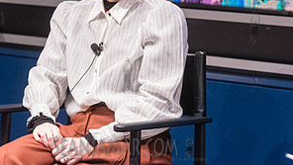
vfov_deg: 6.3
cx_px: 127
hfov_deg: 11.3
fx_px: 1485
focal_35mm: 191
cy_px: -21
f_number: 4
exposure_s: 1/200
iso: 6400
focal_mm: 92
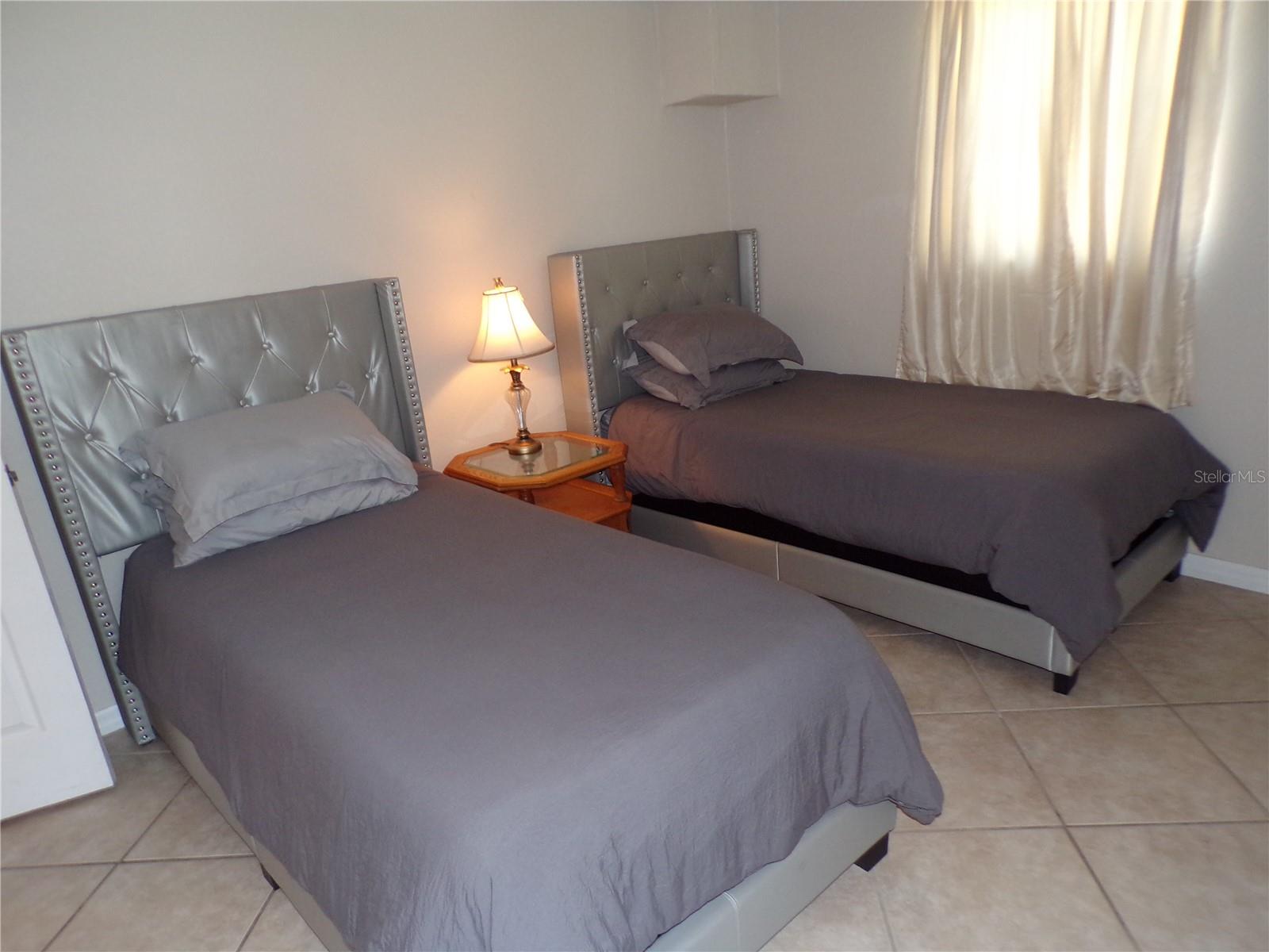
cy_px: 476
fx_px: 880
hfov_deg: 71.6
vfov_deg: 56.8
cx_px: 634
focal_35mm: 24
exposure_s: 1/34
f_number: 3
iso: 200
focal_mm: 4.3
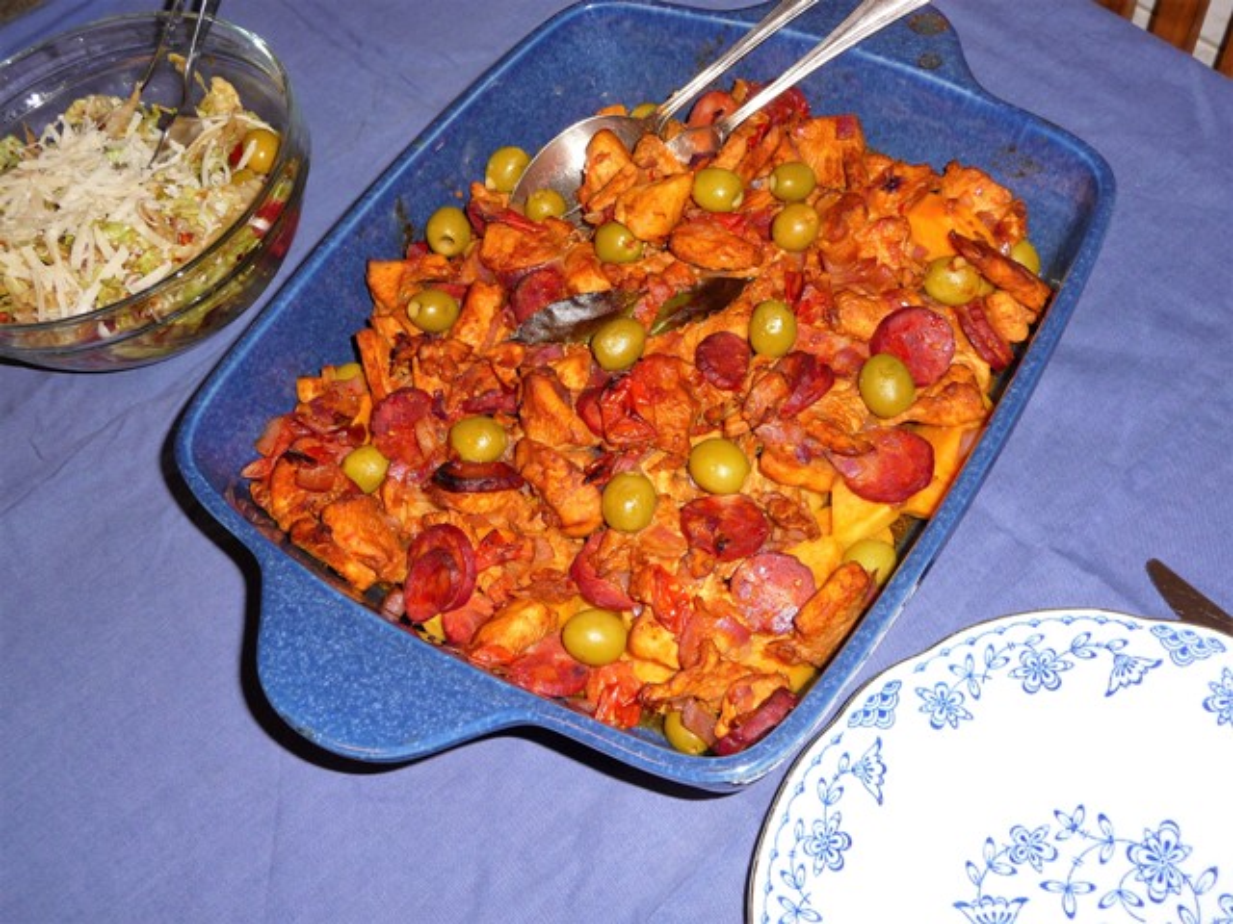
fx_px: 1354
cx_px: 616
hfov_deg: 49.0
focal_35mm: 38
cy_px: 462
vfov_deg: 37.7
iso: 100
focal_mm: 6.3
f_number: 3.8
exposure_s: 1/30
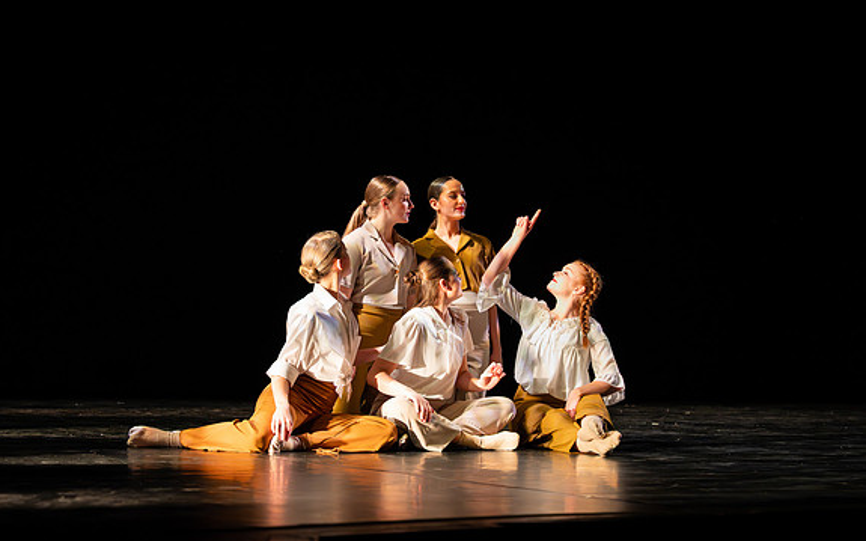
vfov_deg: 16.9
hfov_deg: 26.8
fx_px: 1817
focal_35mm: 77
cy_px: 258
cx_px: 420
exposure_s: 1/200
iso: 3200
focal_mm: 70
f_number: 2.8
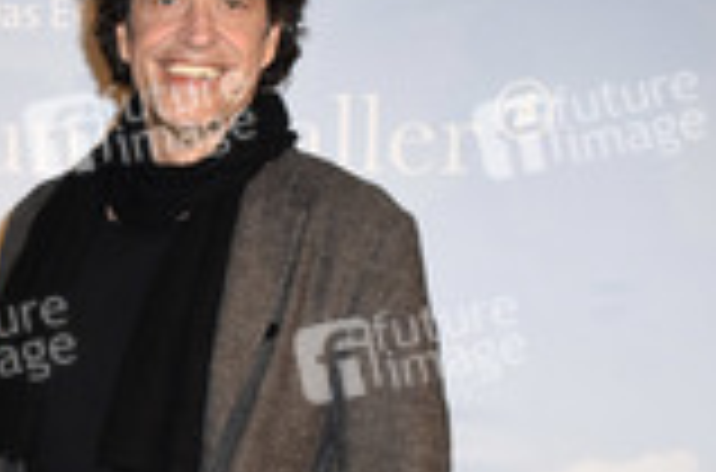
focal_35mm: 128
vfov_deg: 10.6
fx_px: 2538
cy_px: 463
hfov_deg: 15.8
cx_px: 20
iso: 640
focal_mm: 30
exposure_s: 1/160
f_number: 5.6
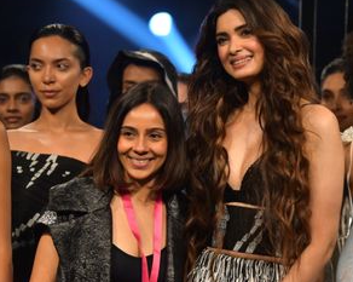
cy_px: 129
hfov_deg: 8.8
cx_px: 235
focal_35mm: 219
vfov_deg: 7.1
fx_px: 2286
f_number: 5.3
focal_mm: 170
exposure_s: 1/800
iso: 5000
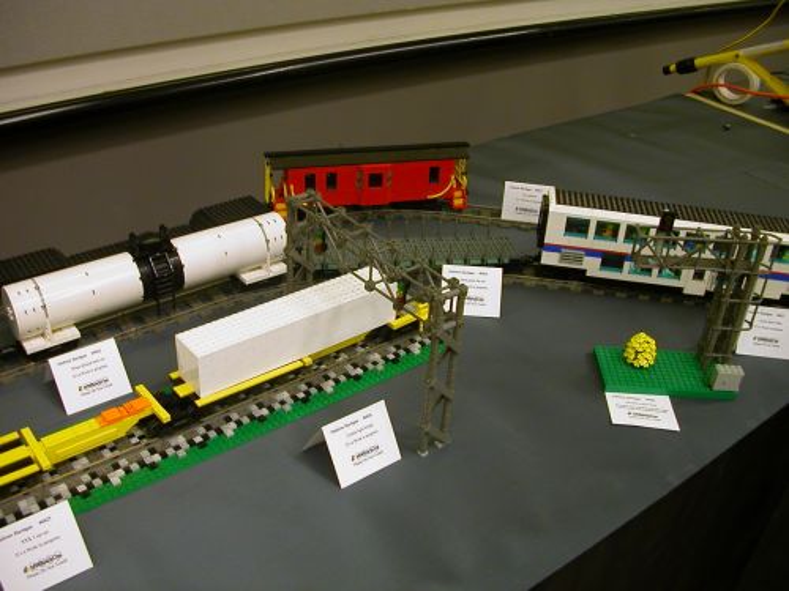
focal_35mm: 37
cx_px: 394
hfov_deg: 50.1
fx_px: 843
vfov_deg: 38.7
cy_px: 296
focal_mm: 5.6
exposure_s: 1/21.3
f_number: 2.7
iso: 100
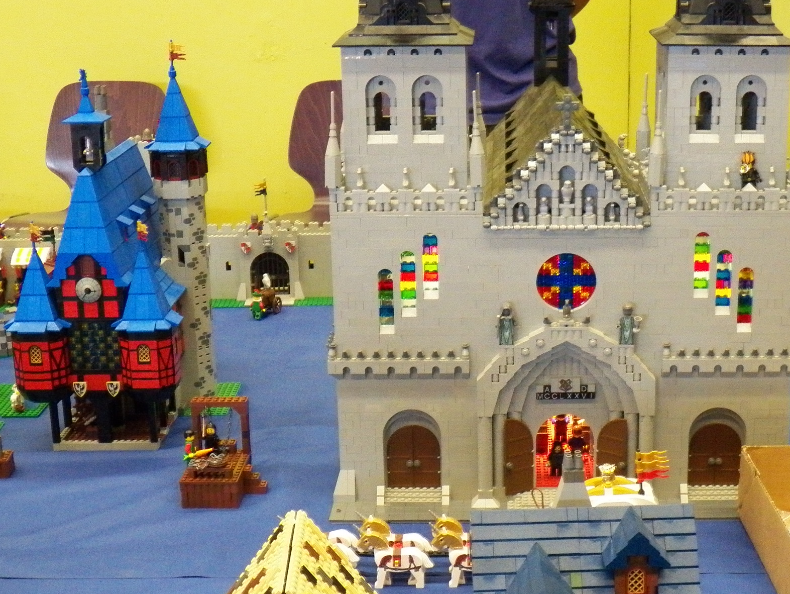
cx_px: 527
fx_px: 1439
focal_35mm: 63
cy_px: 346
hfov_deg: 30.5
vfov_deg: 23.3
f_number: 2.8
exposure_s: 1/30
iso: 640
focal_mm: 6.3
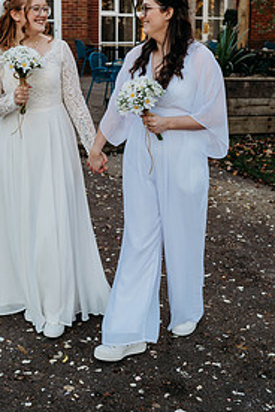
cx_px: 101
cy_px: 140
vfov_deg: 34.8
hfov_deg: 23.7
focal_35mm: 57
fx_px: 653
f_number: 3.5
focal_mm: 35
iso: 100
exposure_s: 1/400
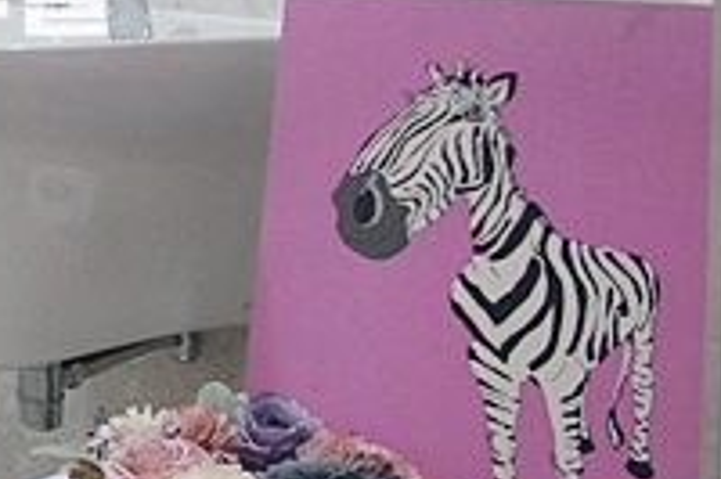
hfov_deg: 24.4
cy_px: -65
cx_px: -339
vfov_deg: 19.6
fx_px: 1321
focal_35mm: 66
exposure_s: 1/80
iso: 800
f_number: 3.5
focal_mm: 11
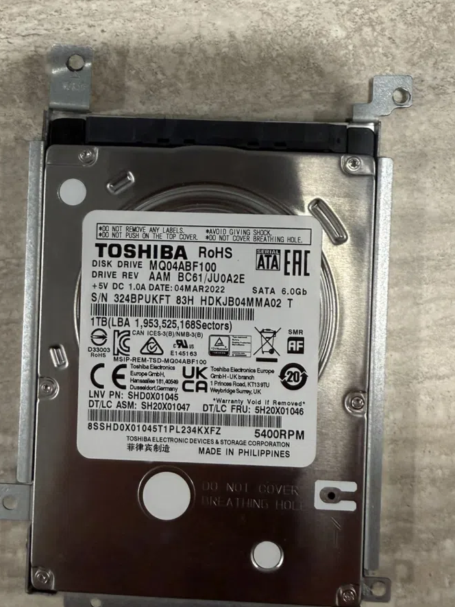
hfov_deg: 38.7
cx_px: 237
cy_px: 238
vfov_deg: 49.8
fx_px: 648
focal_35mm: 37
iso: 320
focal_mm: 2.22
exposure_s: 1/99
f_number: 2.2
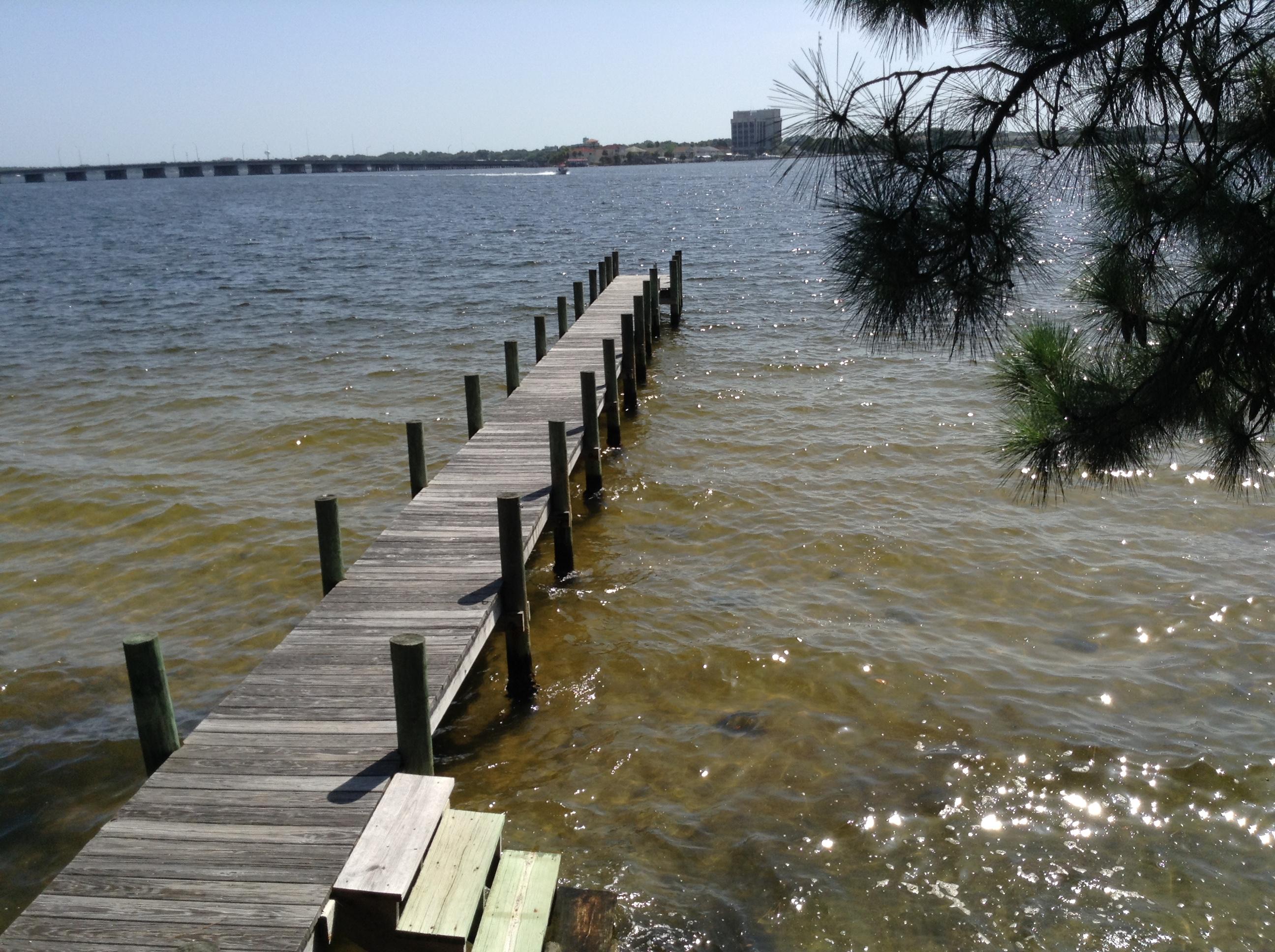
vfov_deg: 42.8
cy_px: 476
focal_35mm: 33
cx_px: 638
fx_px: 1214
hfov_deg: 55.4
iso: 25
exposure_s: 1/1449
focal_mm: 3.3
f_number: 2.4
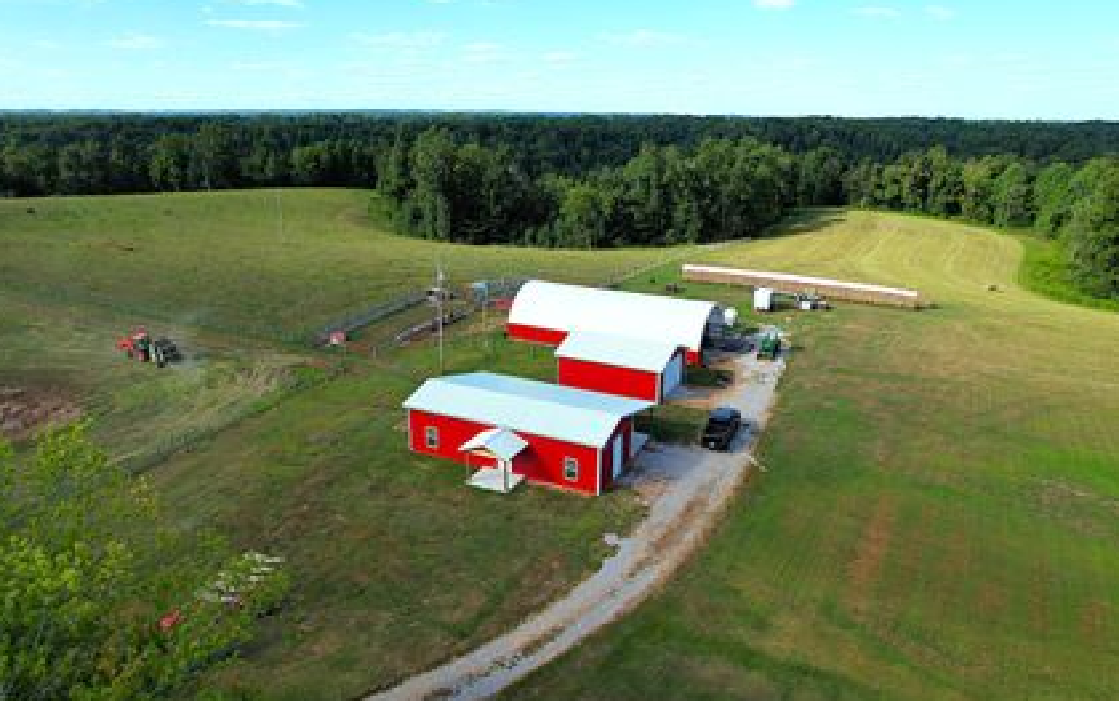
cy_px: 366
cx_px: 558
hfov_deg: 77.1
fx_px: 702
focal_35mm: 23
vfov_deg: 53.0
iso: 100
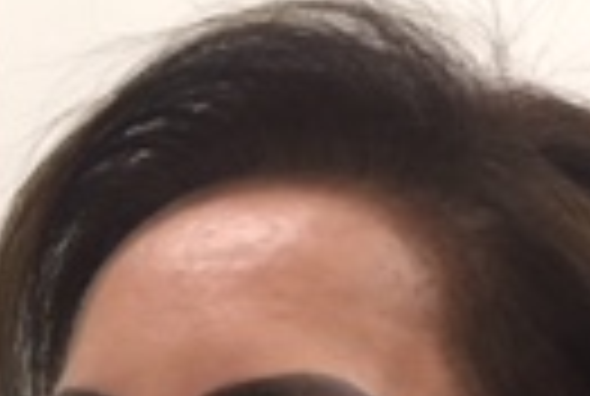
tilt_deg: -1.9
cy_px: 886
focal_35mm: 147
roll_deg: -0.4
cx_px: 446
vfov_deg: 8.7
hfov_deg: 13.9
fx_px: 2415
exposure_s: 1/30
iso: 125
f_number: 2.2
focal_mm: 4.15
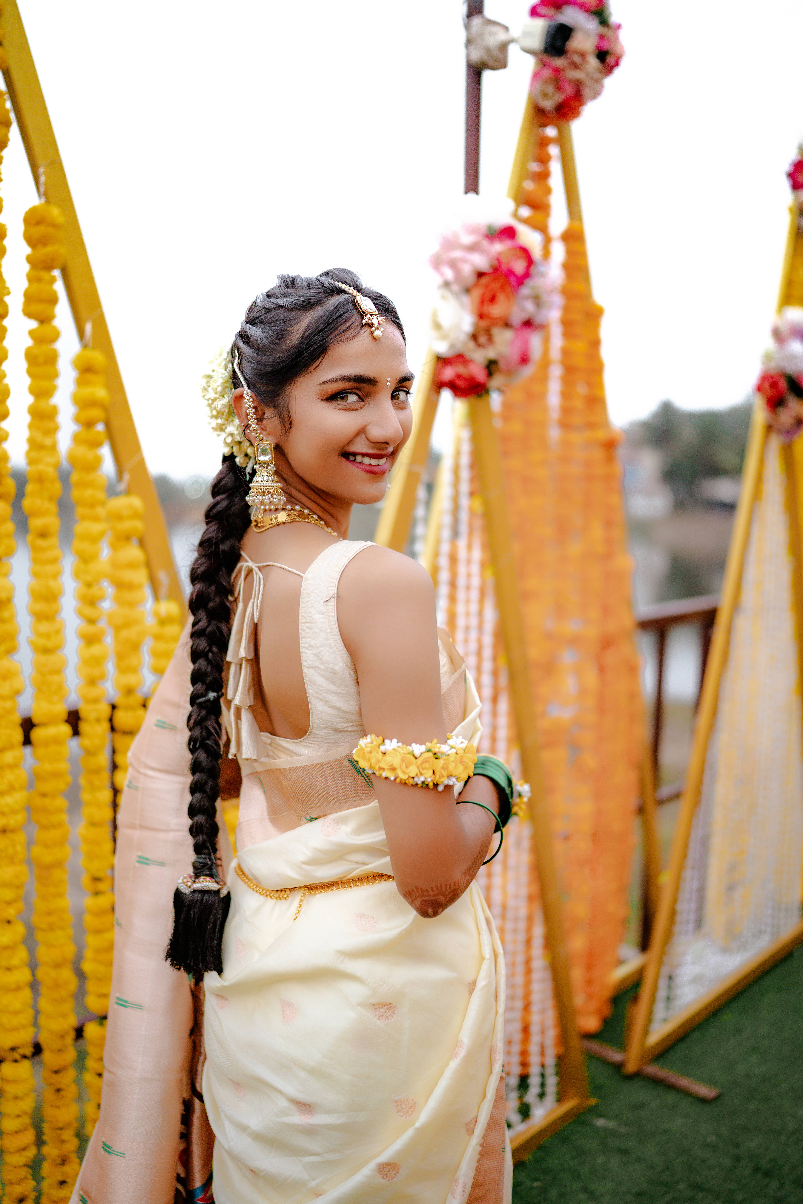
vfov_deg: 54.4
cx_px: 402
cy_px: 602
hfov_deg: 37.9
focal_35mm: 35
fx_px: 1171
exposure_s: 1/640
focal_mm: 35
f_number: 1.4
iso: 640
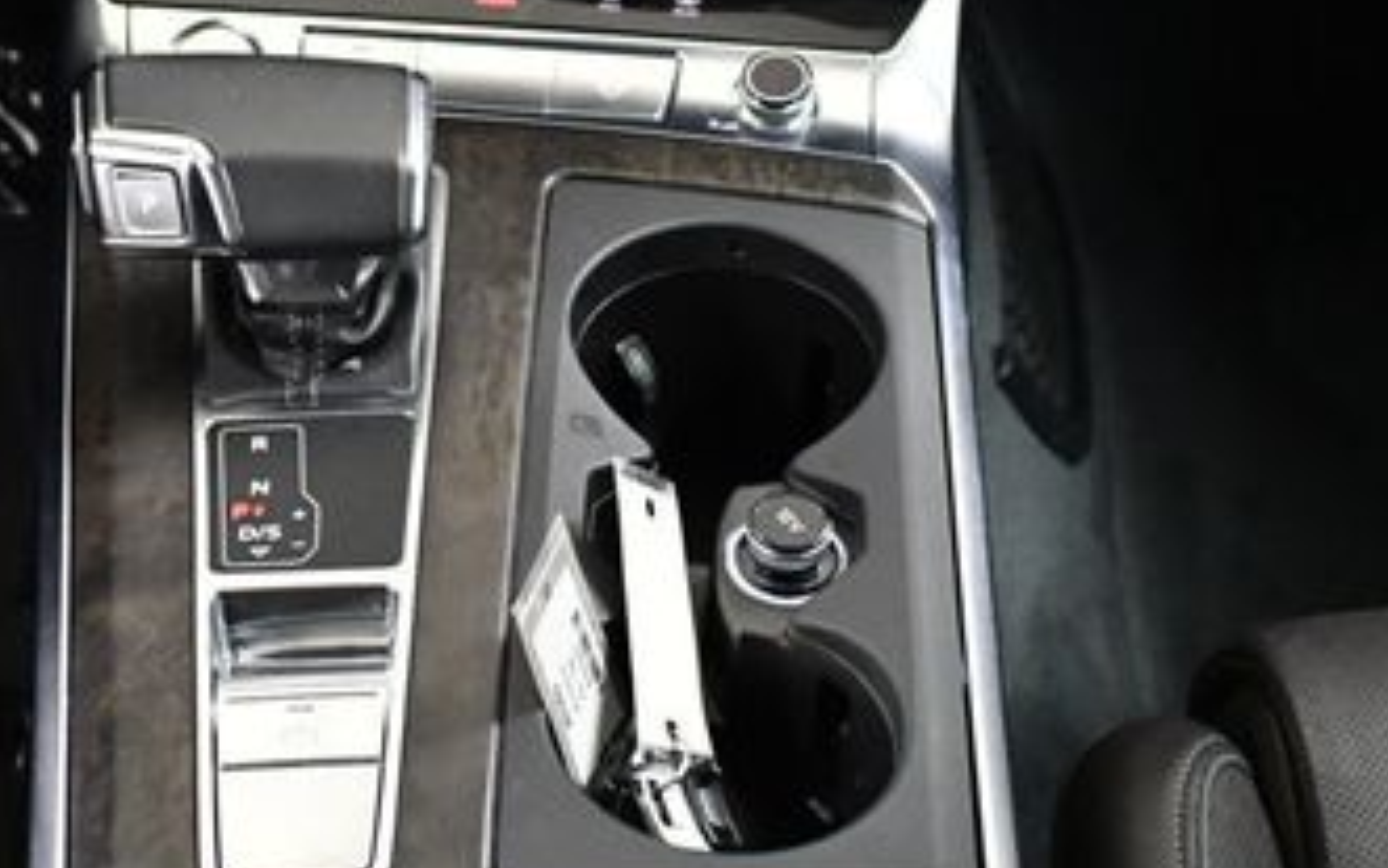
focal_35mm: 71
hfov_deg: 28.9
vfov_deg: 18.4
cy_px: 407
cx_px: 520
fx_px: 2686
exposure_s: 1/100
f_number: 3.5
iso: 3200
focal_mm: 18
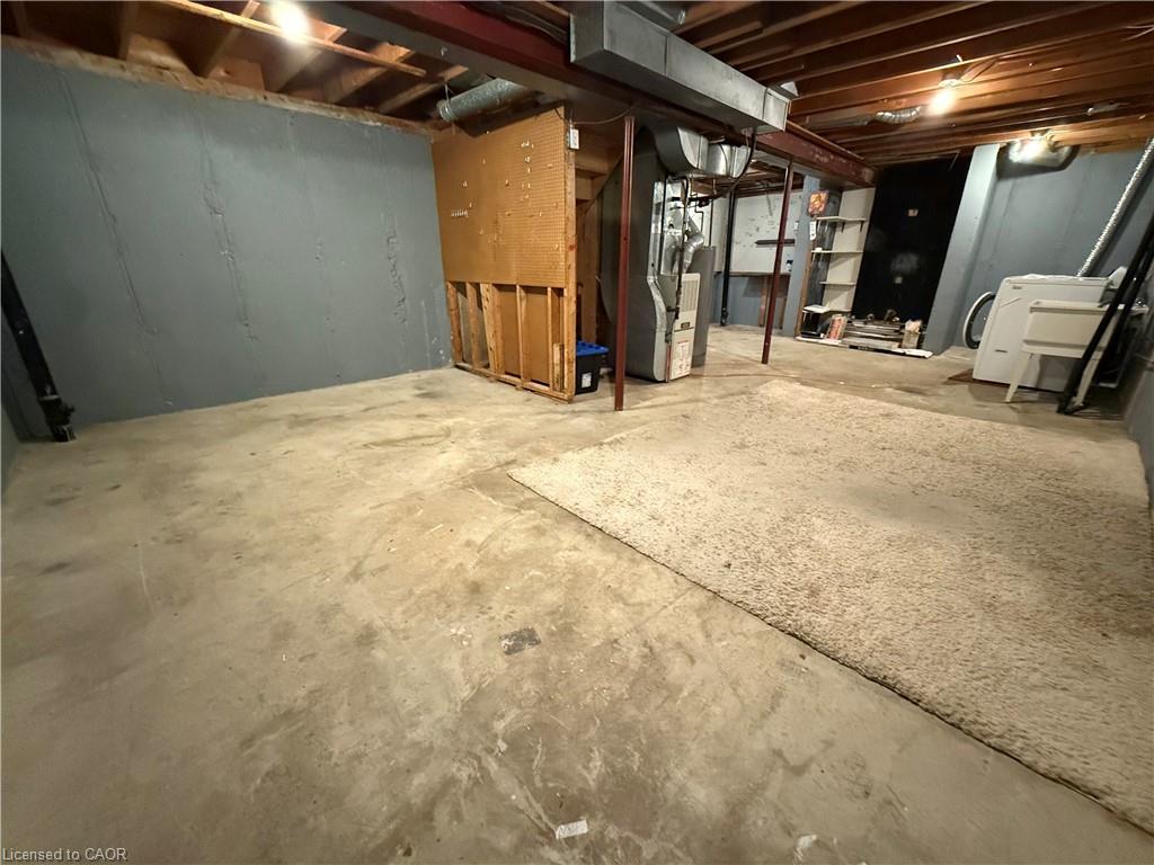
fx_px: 467
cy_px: 432
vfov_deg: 85.7
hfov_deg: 102.1
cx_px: 577
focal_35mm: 14
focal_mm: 2.22
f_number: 2.2
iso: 1250
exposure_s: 1/60
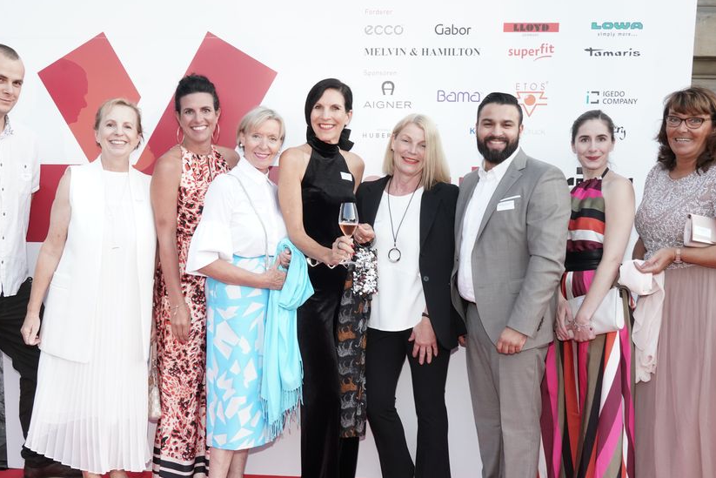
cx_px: 318
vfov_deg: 37.9
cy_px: 255
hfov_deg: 54.3
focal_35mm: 35
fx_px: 696
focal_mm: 24
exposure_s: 1/60
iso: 1600
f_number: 10
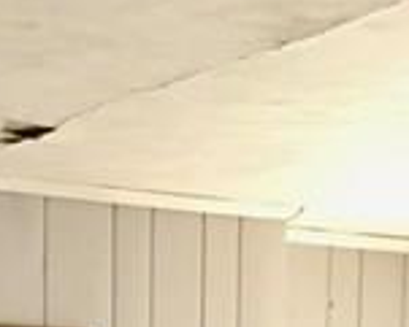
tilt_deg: -10.4
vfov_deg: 7.3
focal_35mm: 192
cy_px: 924
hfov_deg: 9.9
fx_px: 2326
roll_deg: -1.8
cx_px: 455
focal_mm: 4.15
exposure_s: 1/30
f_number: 2.2
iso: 125
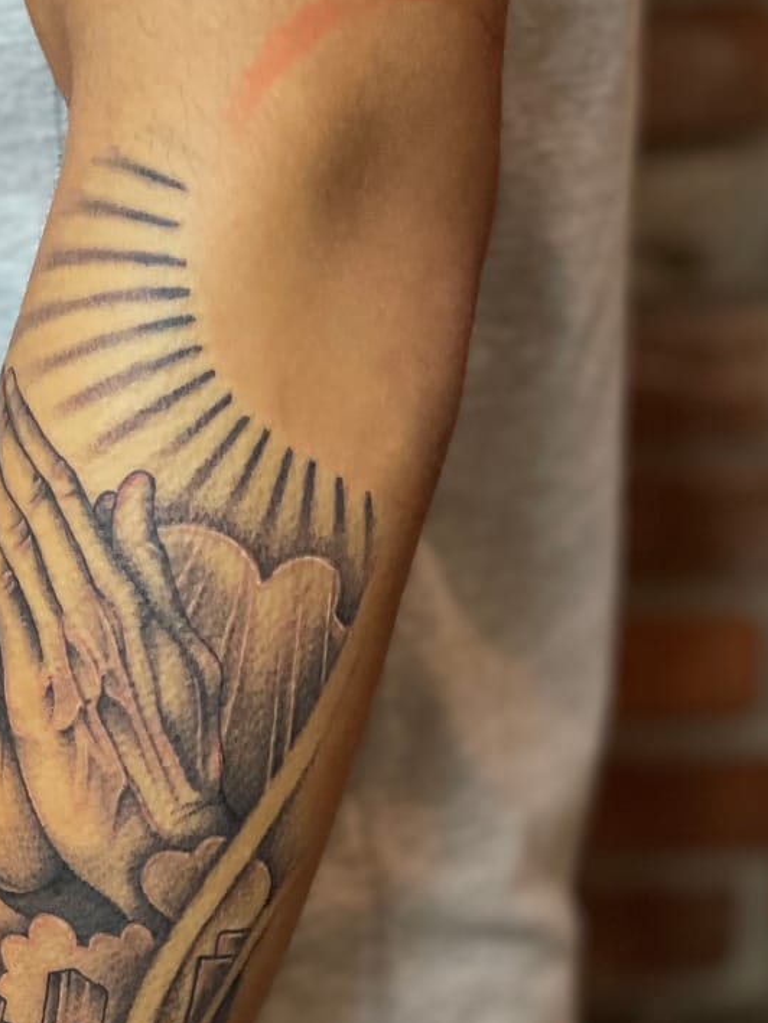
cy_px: 971
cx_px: 138
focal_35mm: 55
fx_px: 1627
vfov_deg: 32.7
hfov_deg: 26.0
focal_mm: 4.2
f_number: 1.6
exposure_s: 1/60
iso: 400
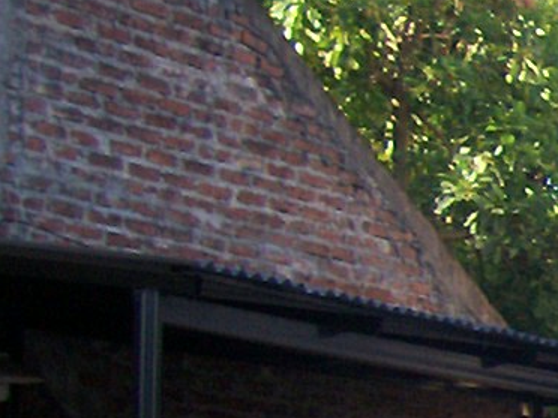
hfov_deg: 9.3
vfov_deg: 7.9
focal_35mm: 187
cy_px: 499
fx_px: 3014
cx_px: 1389
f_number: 2.7
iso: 80
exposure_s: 1/237
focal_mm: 5.6
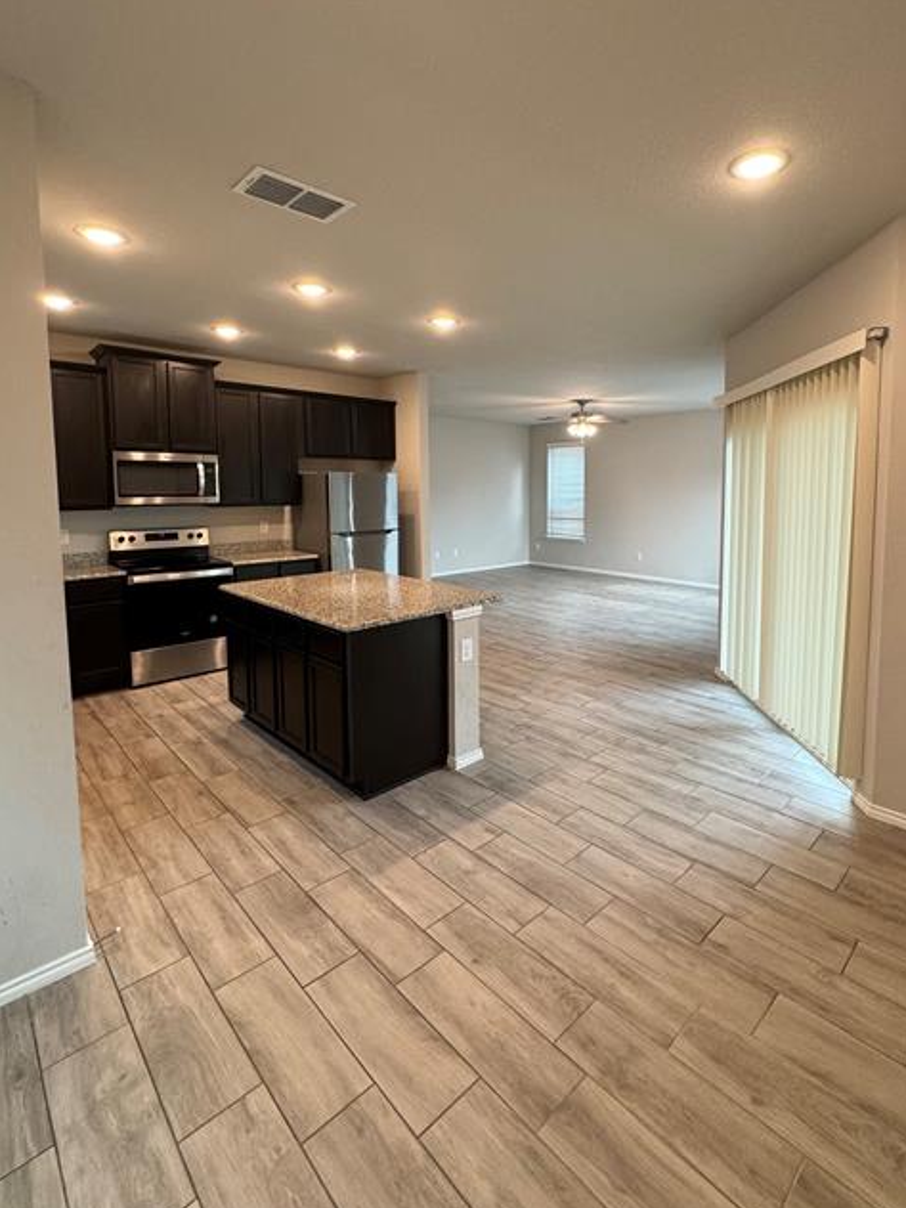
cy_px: 529
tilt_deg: -4.2
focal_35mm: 17
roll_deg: +0.0
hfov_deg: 74.3
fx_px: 593
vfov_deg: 90.6
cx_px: 516
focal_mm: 2.22
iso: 250
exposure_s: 1/120
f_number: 2.2
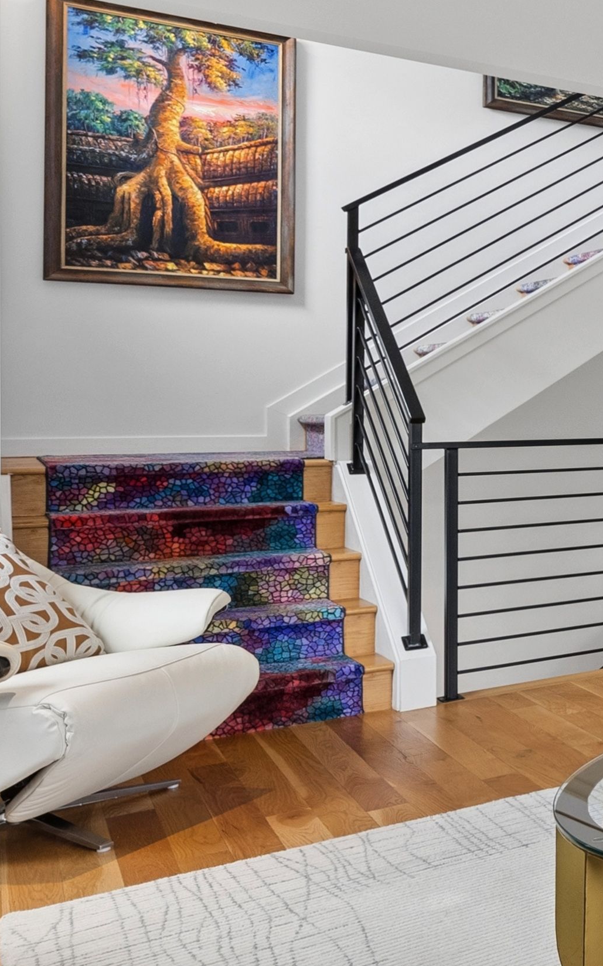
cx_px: 1119
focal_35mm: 42
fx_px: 1105
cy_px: 396
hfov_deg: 20.3
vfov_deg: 47.0
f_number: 9
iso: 800
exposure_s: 1/60
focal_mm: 16
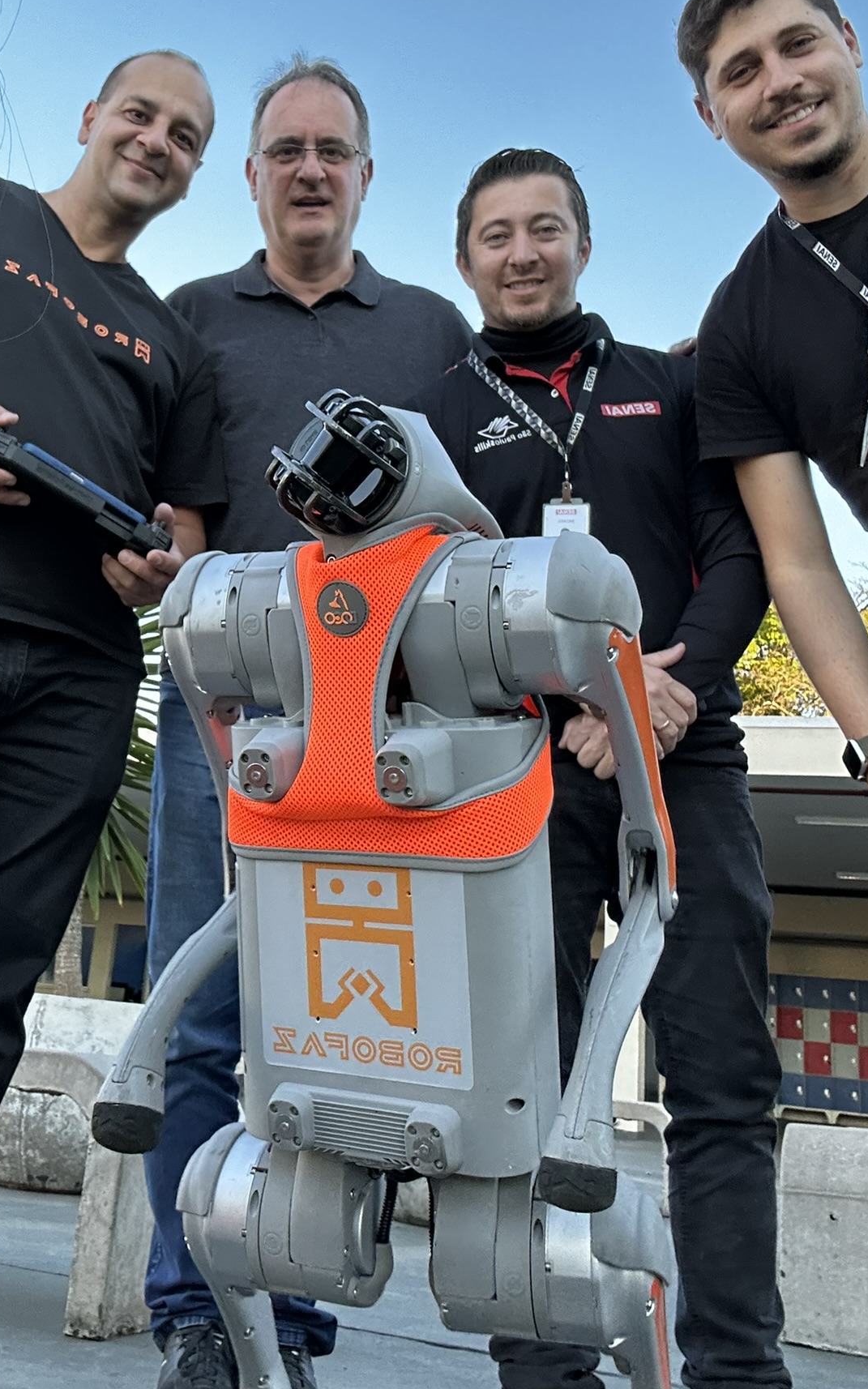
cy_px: 574
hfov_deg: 33.1
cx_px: 250
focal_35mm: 38
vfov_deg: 51.3
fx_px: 1439
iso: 40
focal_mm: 2.69
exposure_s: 1/121
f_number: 1.9
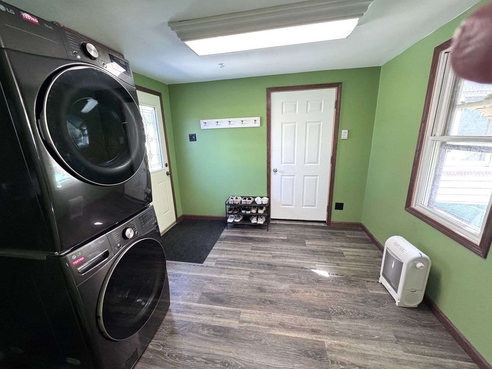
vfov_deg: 85.7
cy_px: 184
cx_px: 246
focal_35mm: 14
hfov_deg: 102.1
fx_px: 199
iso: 320
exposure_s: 1/120
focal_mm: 2.22
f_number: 2.2
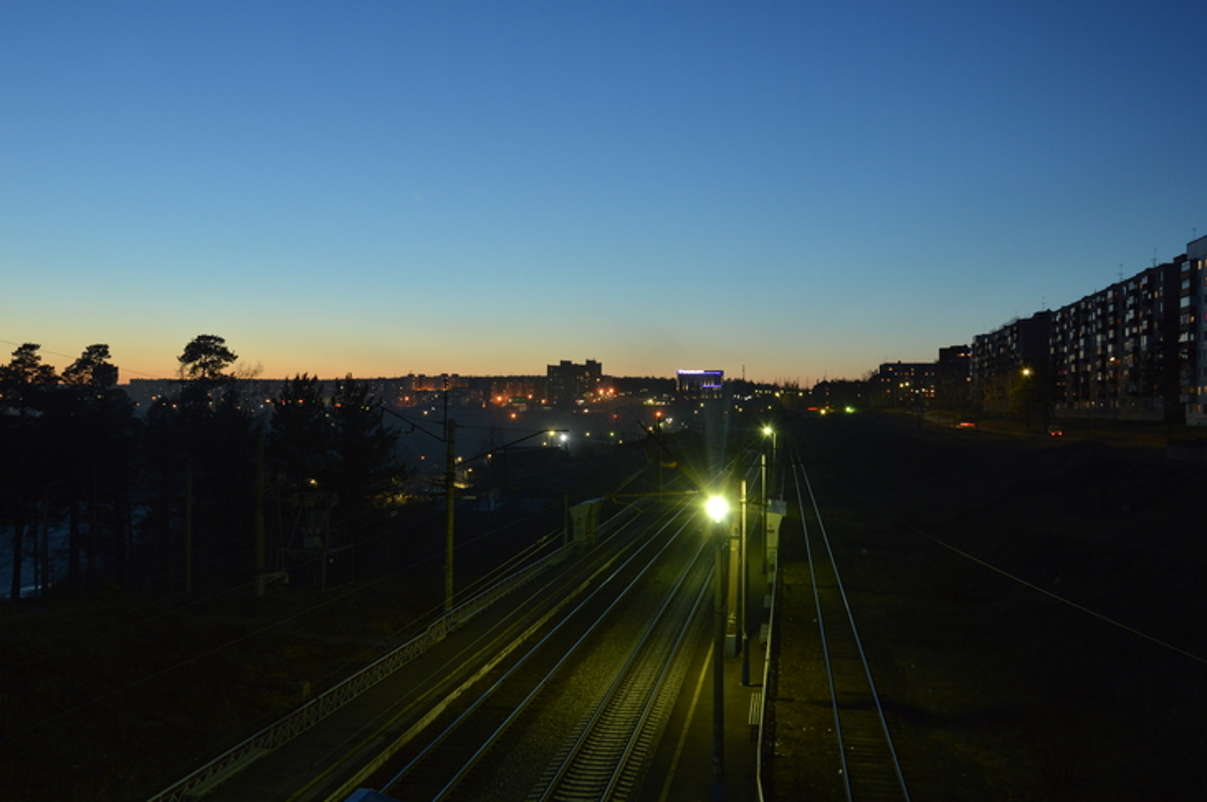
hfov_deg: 53.2
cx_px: 604
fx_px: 1206
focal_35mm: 36
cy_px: 401
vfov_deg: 36.8
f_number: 6.3
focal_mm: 24
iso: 200
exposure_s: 1/1.3
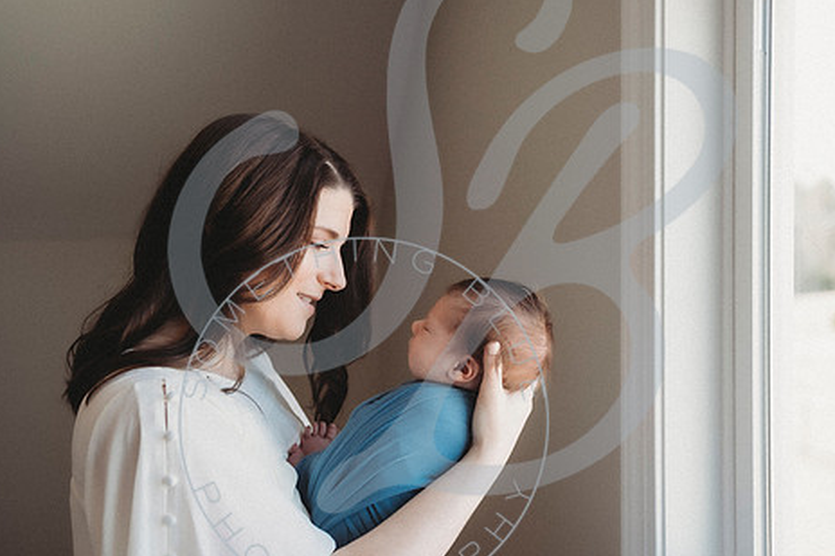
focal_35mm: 55
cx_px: 433
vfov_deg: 24.6
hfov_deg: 36.3
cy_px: 282
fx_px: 1275
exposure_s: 1/160
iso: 200
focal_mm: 40
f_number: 2.8
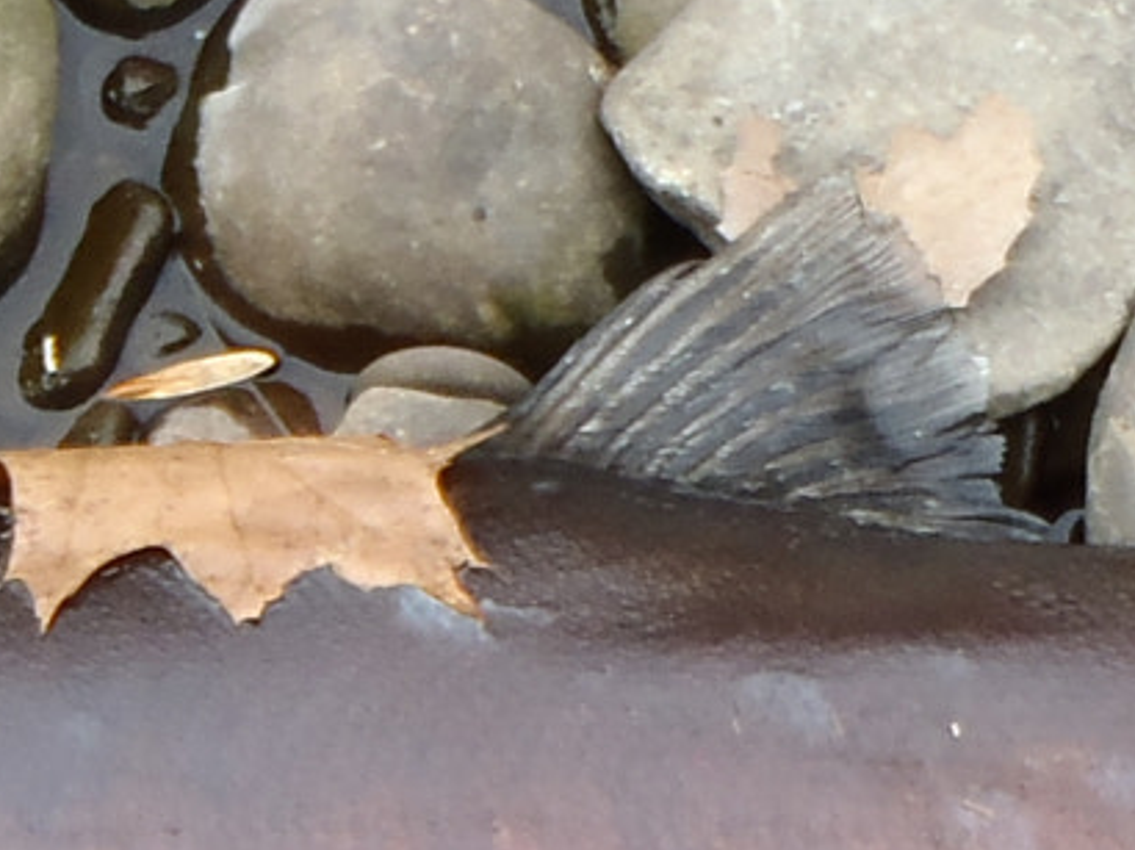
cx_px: 382
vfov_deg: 6.4
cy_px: 880
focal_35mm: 230
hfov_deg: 8.6
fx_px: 7537
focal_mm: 8.25
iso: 100
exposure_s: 1/40
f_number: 4.9
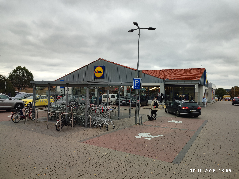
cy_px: 90
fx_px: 166
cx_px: 120
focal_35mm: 24
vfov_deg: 56.8
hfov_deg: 71.6
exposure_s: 1/106
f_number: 1.89
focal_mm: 5.89
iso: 50
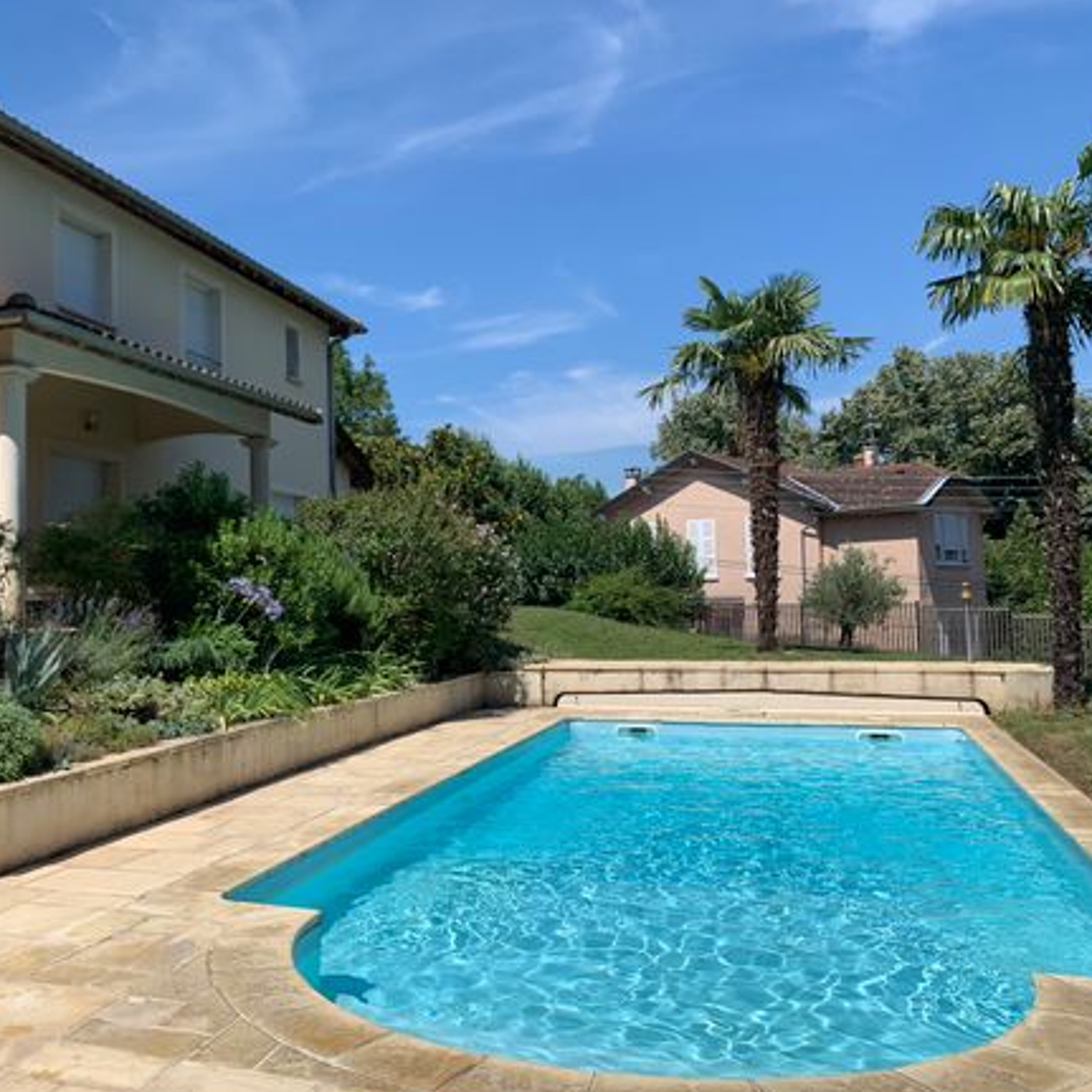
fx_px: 1142
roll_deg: +0.0
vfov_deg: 51.1
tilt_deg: +4.0
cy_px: 562
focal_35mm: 32
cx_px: 345
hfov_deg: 50.0
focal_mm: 4.25
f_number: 1.8
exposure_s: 1/3289
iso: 25
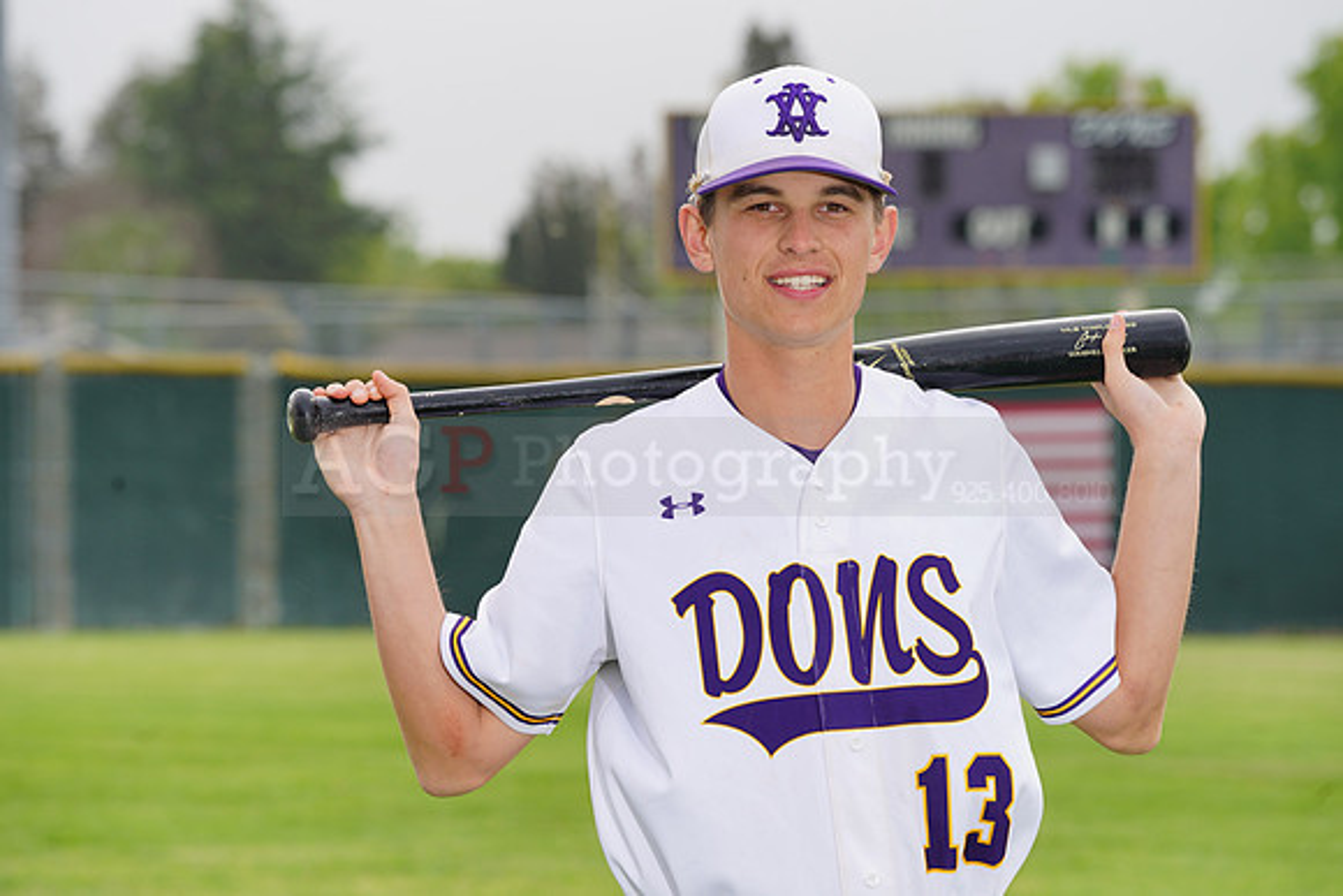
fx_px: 7463
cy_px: 448
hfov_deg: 10.3
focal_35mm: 200
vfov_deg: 6.9
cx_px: 672
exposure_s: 1/250
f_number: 9
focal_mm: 200
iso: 160
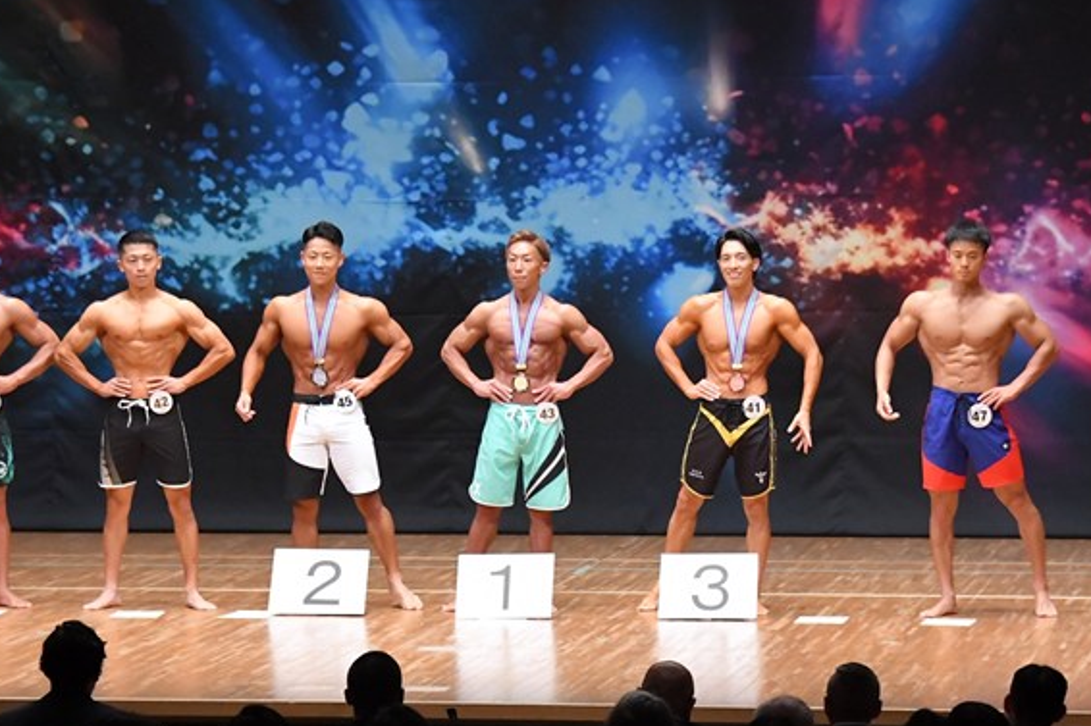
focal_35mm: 174
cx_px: 502
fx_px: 5271
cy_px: 449
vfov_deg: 7.9
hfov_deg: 11.8
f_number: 5.6
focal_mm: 85
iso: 8000
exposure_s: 1/400
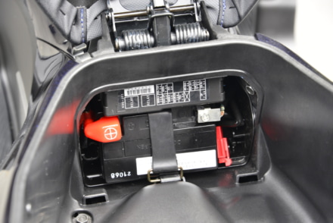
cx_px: 166
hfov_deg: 15.2
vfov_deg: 10.2
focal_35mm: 135
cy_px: 112
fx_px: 1250
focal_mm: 135
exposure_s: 1/160
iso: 1250
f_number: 7.1
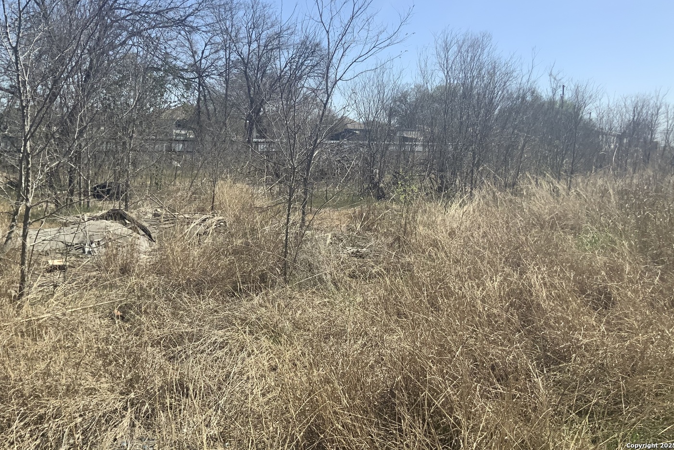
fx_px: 580
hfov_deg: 60.3
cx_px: 331
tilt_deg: -5.4
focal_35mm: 31
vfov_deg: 42.2
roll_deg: -0.6
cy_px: 197
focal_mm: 3
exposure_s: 1/2141
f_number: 1.8
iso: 16
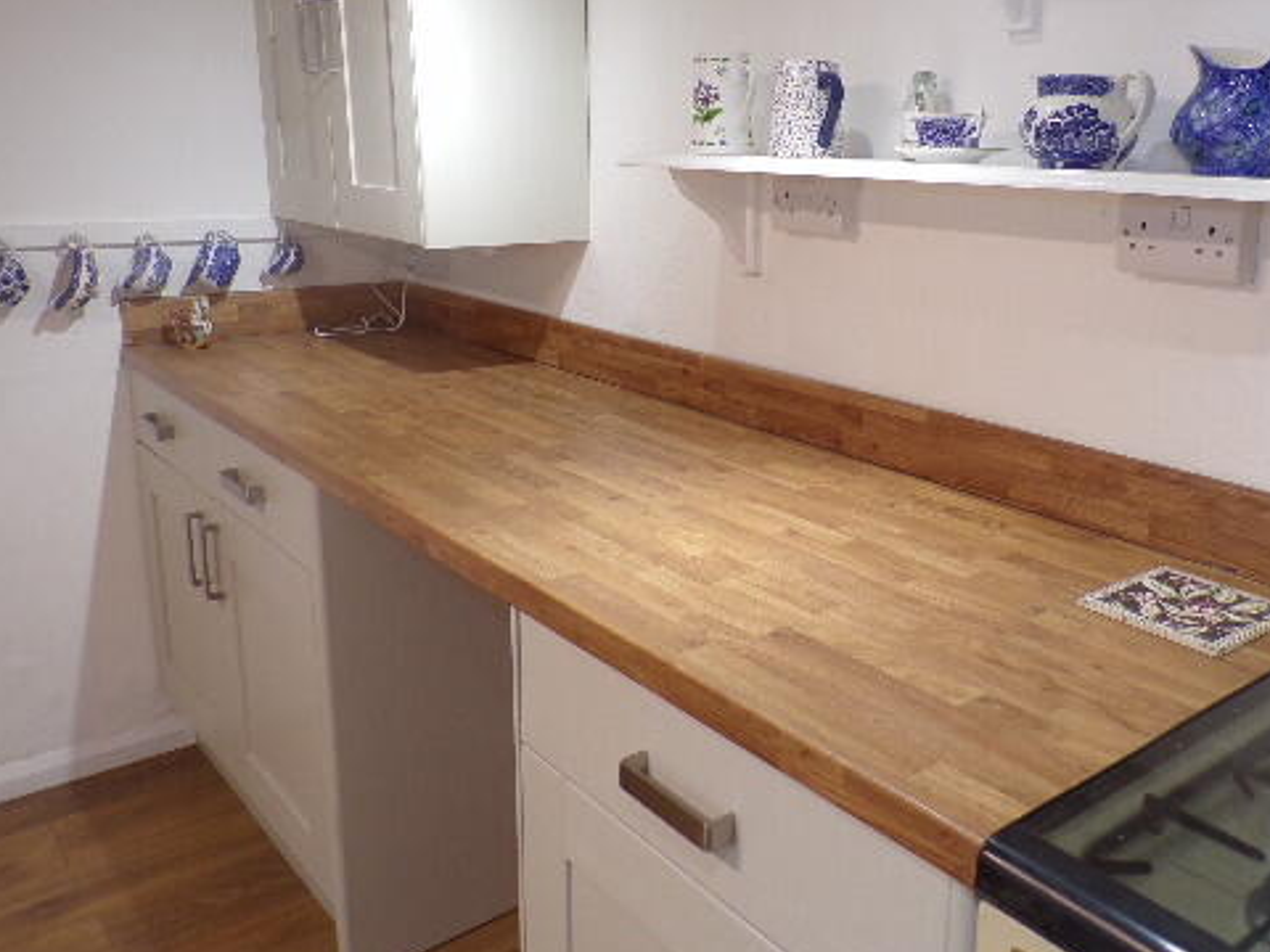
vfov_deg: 43.9
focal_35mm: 32
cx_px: 831
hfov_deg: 55.8
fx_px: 1174
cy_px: 370
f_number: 3
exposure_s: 1/34
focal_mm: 4.3
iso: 152
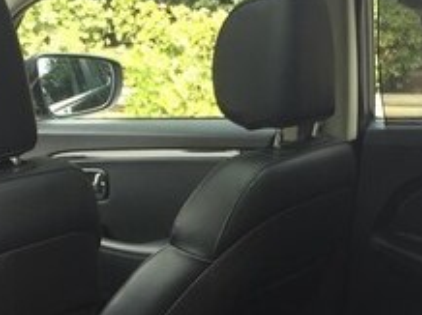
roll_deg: +0.7
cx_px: 238
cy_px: 376
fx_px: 1072
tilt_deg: -20.9
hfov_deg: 22.3
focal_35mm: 88
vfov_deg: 16.1
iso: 32
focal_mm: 4.15
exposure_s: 1/100
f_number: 2.2
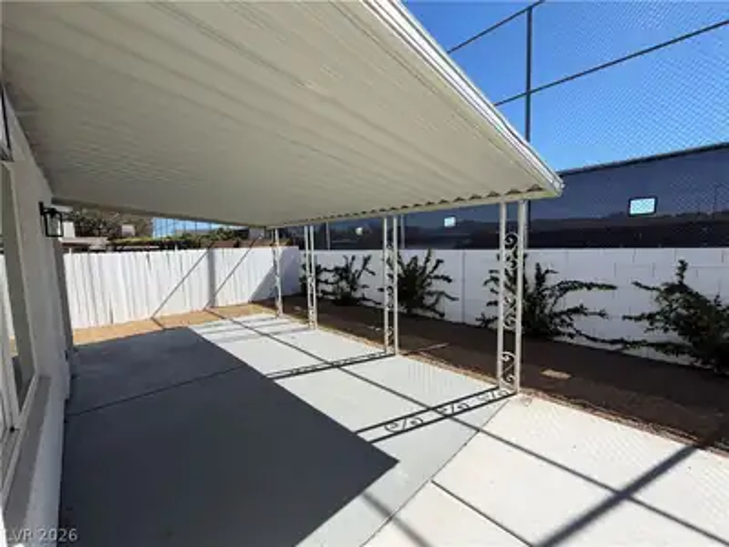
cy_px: 274
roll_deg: +2.4
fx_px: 295
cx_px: 364
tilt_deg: -5.1
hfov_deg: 102.1
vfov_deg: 85.7
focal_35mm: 14
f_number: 2.2
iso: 20
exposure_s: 1/820
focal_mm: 2.22
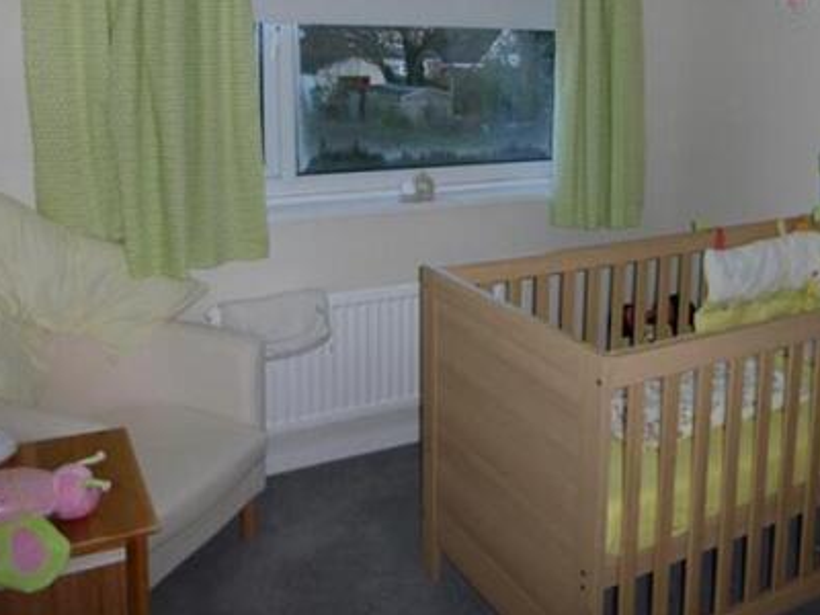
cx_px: 487
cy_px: 181
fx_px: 829
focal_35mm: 35
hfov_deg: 52.3
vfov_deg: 40.0
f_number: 3.3
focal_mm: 4.3
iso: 160
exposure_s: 1/60
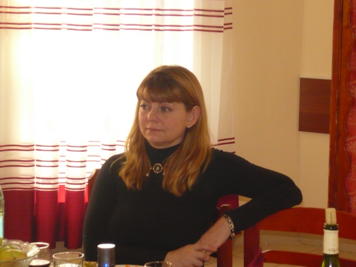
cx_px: 178
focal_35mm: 113
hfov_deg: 17.4
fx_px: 1162
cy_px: 134
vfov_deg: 13.1
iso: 320
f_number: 4
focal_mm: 11.7
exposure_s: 1/50
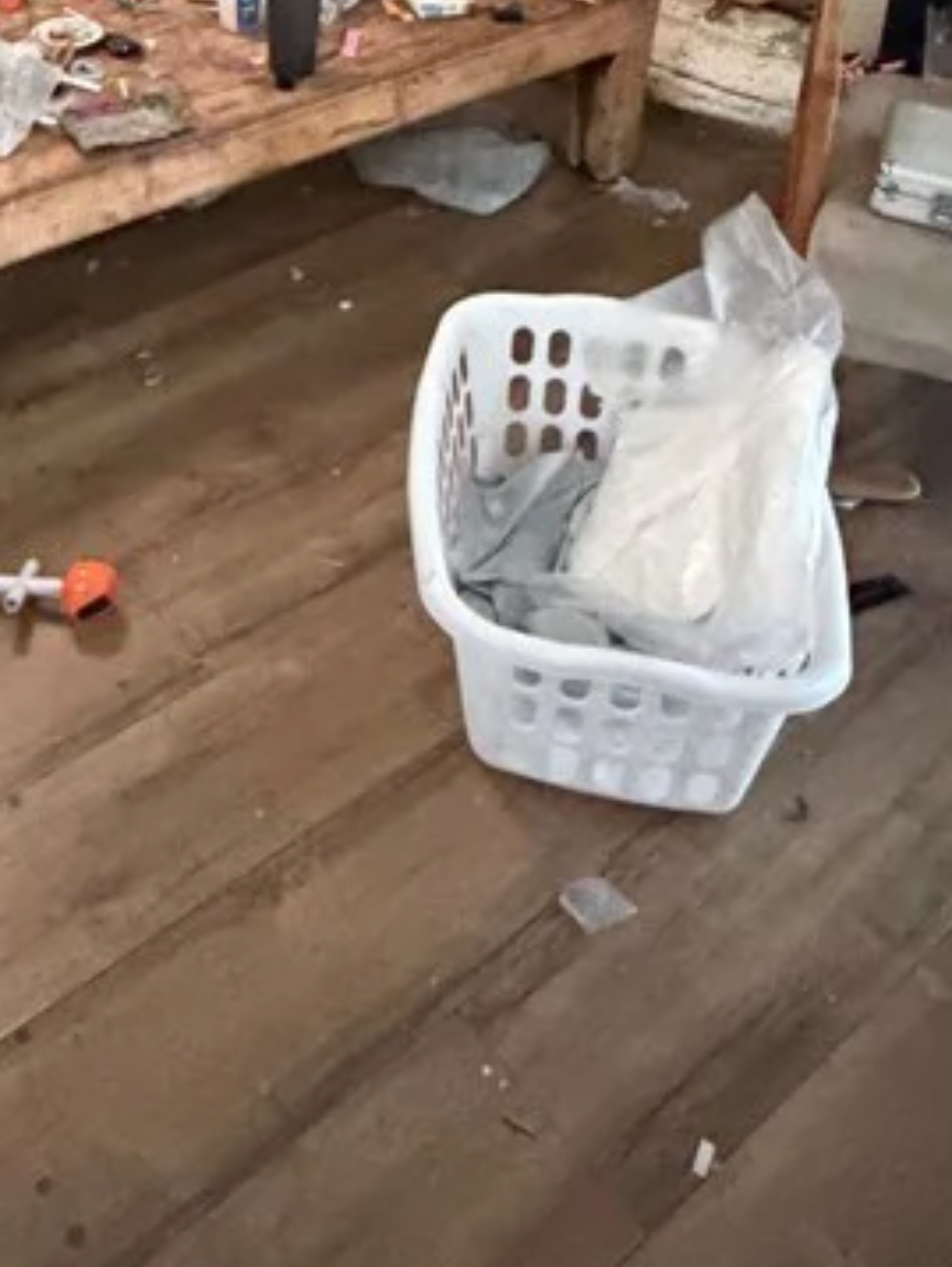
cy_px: -28
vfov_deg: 40.4
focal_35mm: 40
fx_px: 1465
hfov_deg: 34.0
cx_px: 88
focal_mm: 2.22
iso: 1250
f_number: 2.2
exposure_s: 1/41
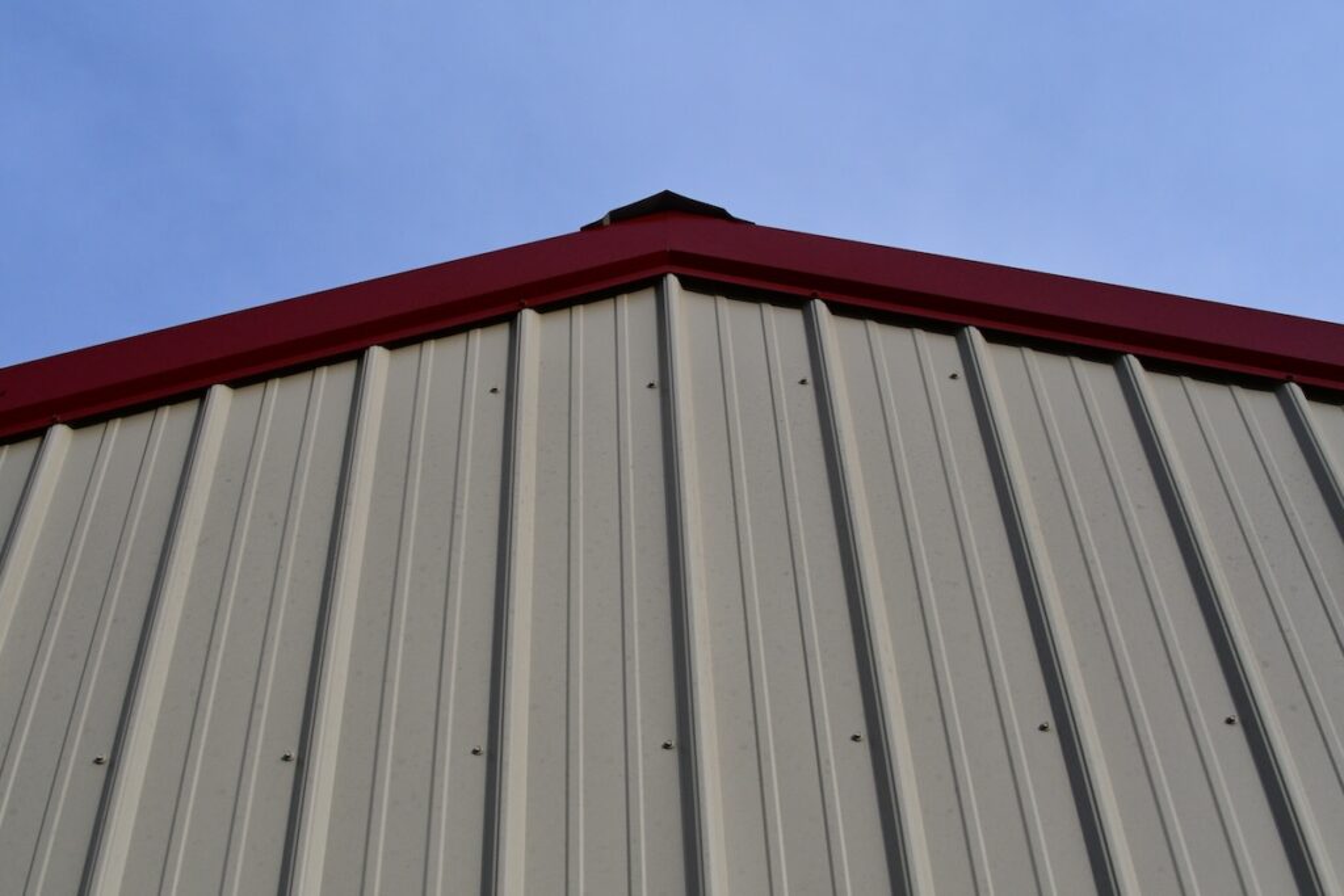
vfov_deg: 31.9
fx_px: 1568
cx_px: 672
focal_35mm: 42
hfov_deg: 46.4
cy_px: 448
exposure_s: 1/1000
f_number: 13
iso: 1000
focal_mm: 28
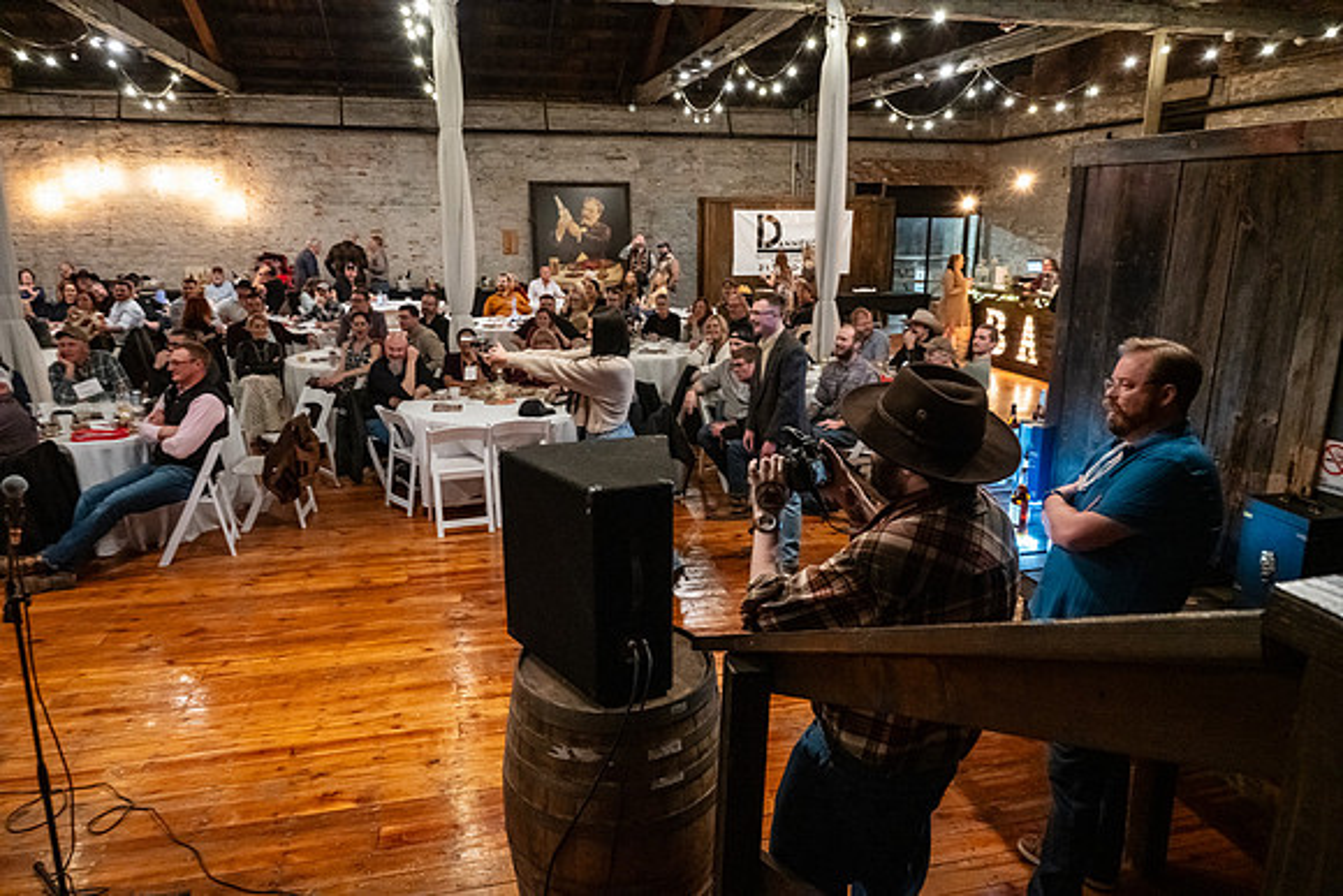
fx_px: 896
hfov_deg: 73.7
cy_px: 448
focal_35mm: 24
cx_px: 672
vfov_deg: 53.2
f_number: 6.3
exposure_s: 1/40
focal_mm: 24
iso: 6400
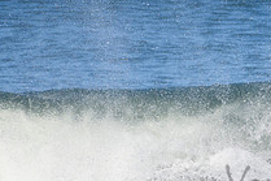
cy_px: 174
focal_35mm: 2086
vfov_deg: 0.7
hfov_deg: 1.0
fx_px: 15690
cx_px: 359
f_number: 5.6
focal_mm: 500
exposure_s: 1/2000
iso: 360
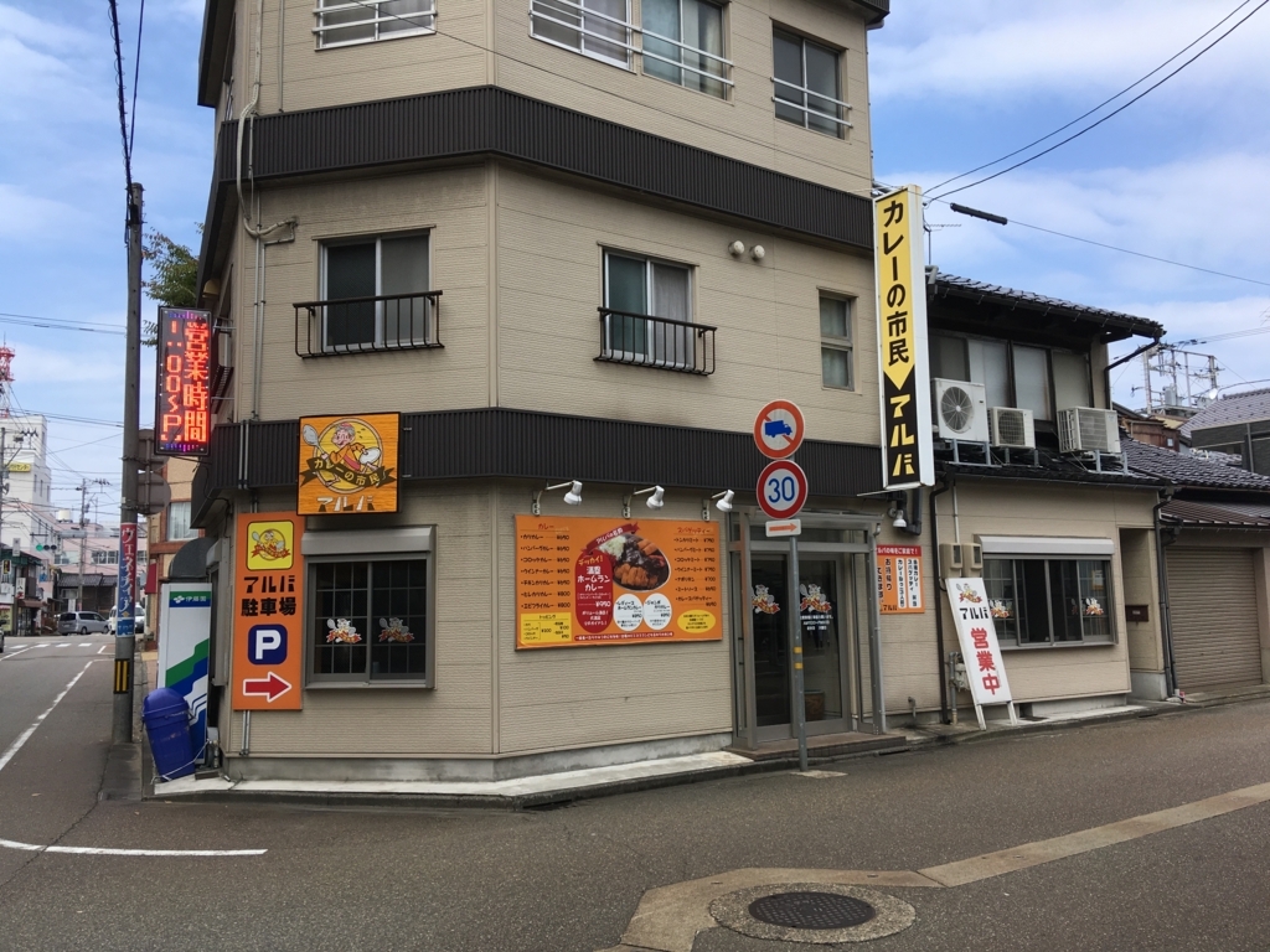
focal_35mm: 29
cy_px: 476
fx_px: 1064
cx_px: 635
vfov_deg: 48.2
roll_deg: +1.8
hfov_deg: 61.7
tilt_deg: +5.2
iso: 25
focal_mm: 4.15
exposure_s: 1/864
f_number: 2.2
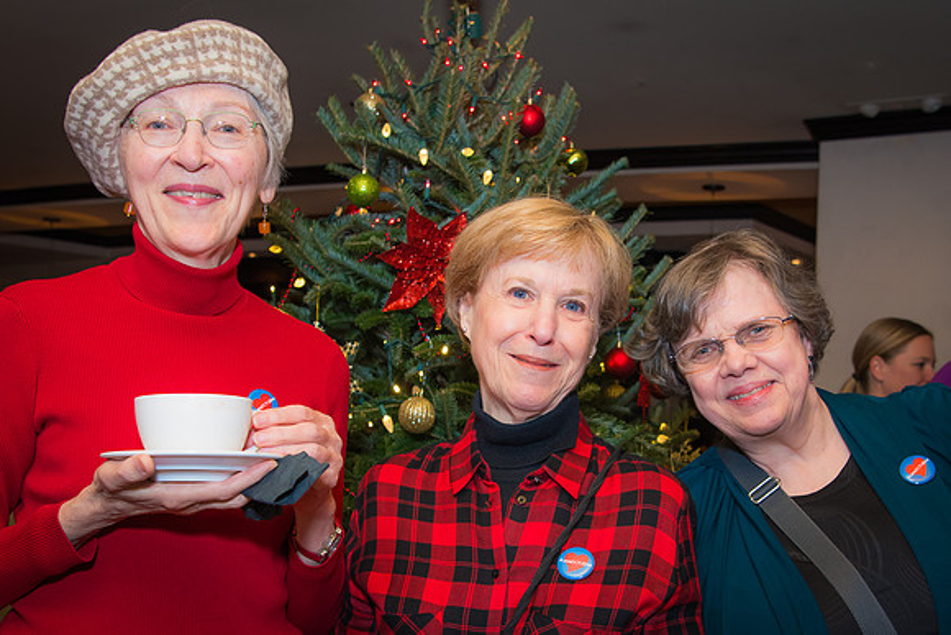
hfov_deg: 43.2
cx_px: 544
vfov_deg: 29.3
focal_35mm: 45
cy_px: 456
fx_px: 1199
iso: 500
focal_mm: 26
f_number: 5
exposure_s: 1/60
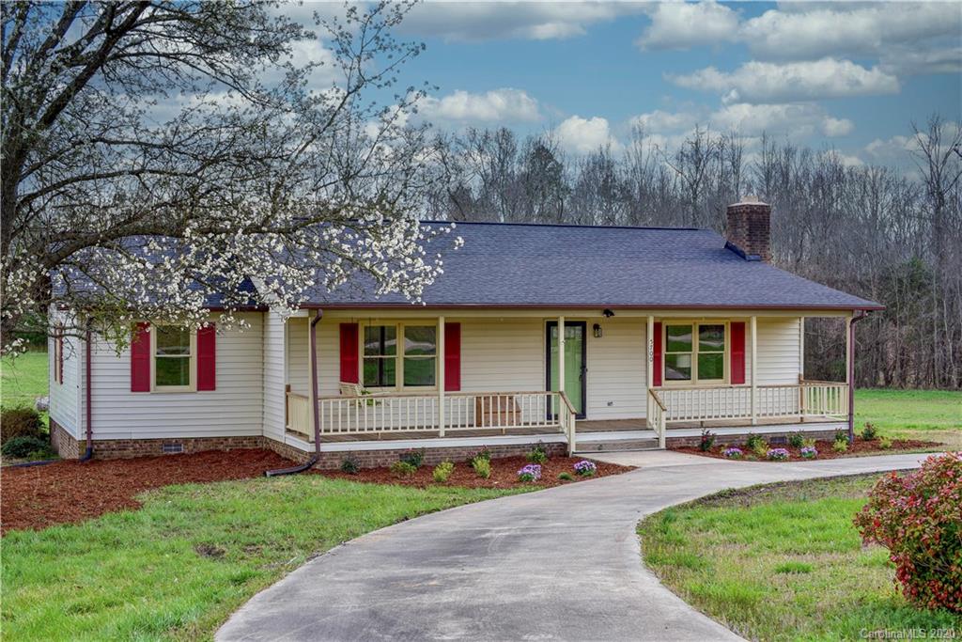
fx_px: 1336
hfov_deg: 39.6
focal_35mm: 50
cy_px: 321
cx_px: 481
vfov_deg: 27.0
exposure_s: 1/160
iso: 200
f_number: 8
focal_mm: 50
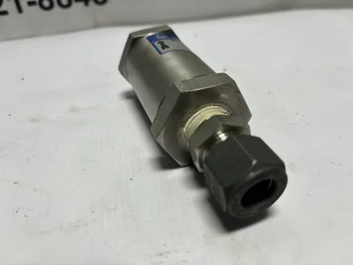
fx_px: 265
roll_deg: +2.3
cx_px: 176
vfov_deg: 53.1
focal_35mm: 26
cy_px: 132
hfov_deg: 67.3
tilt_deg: -36.7
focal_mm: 5.96
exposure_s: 1/505
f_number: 1.6
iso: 50
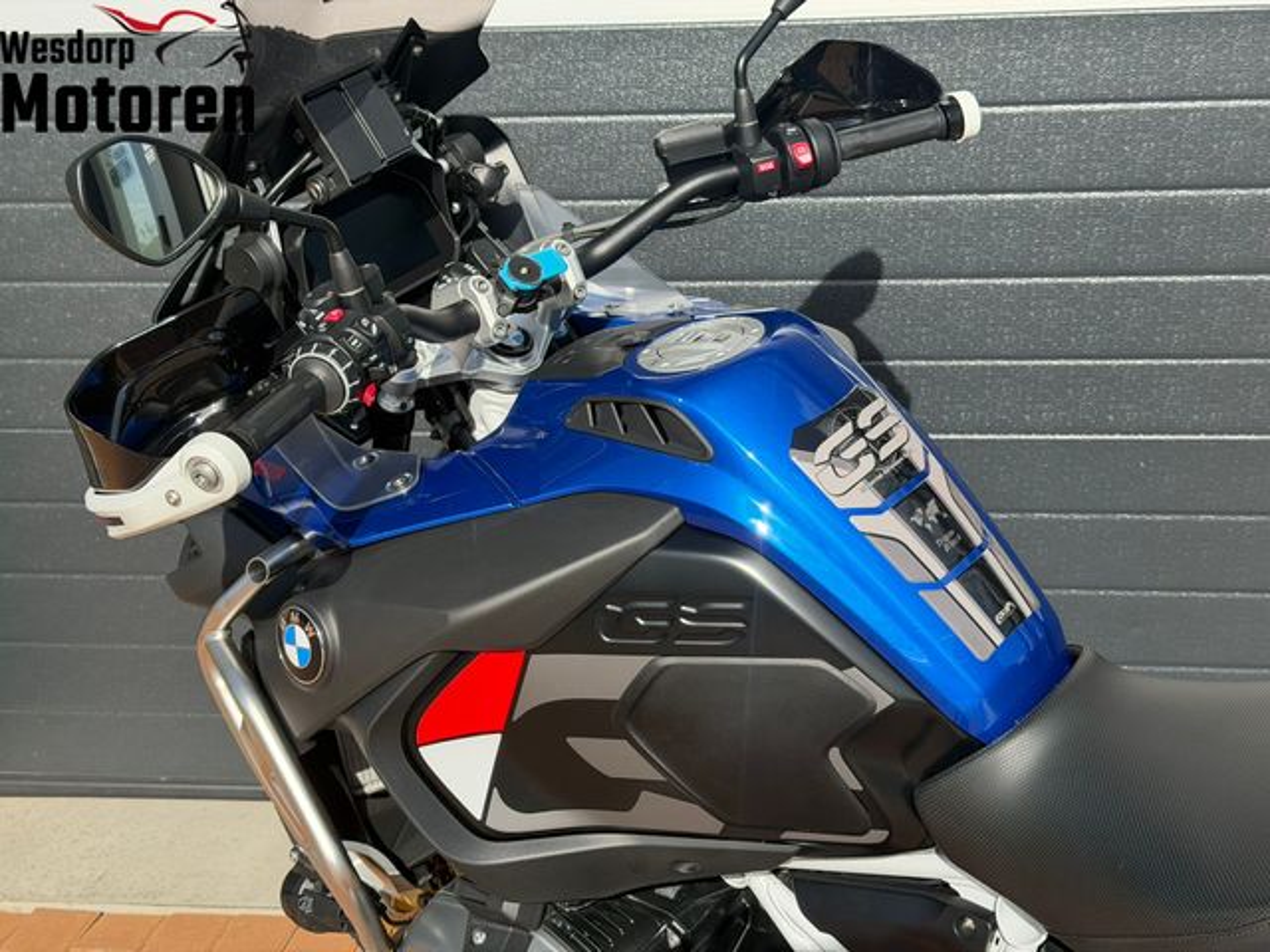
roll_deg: +2.3
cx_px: 635
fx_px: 1761
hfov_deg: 39.7
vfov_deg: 30.3
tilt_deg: -17.2
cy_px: 476
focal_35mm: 48
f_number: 1.78
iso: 100
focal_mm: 6.76
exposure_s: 1/3226
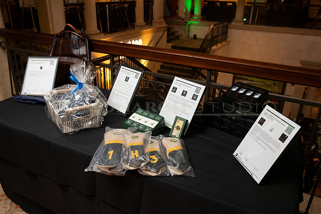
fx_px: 250
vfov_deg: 46.4
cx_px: 160
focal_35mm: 28
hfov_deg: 65.5
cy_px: 107
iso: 3200
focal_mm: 28
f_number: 6.3
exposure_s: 1/80
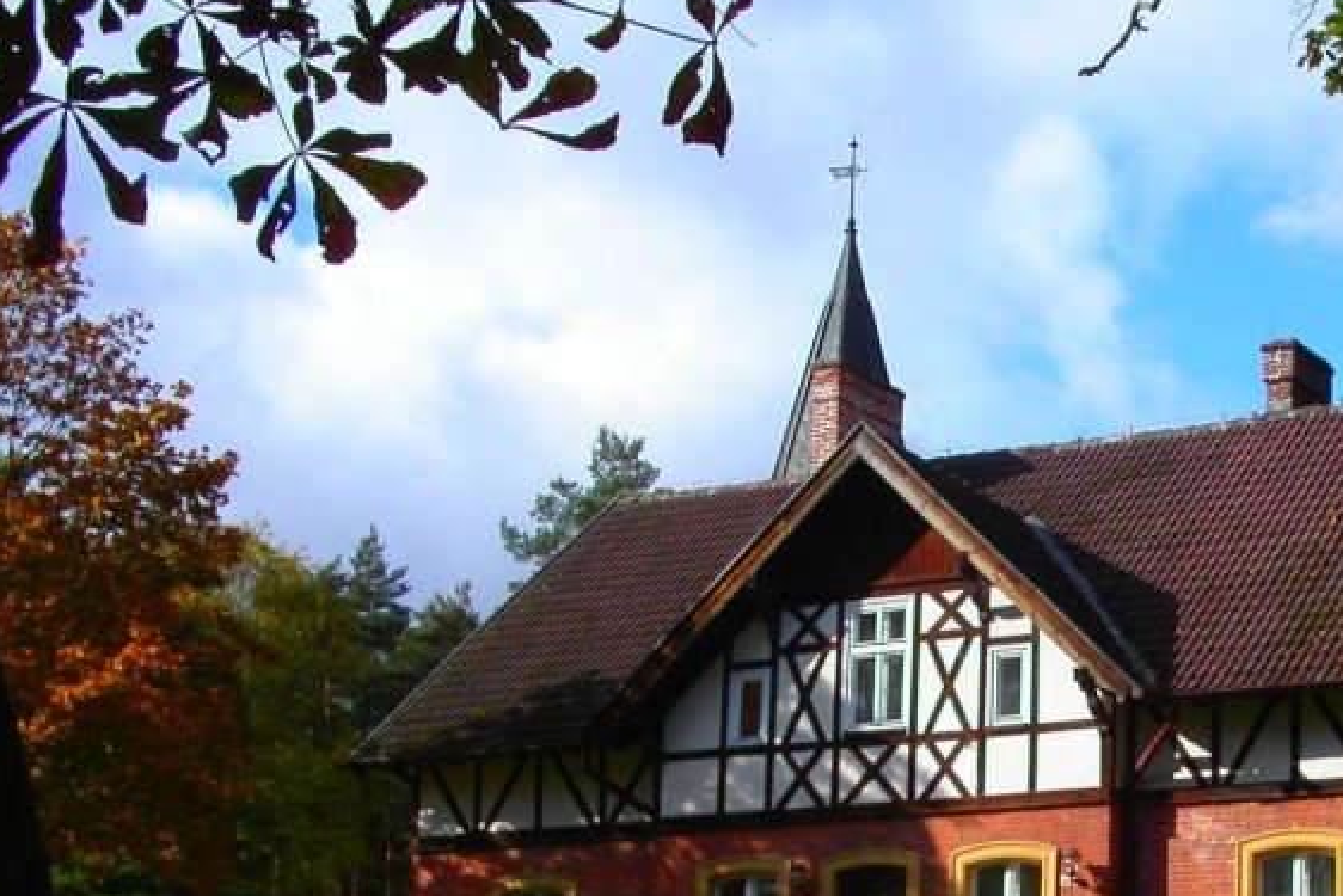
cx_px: 1097
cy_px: 765
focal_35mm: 72
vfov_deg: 18.7
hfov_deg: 27.4
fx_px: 2687
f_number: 8
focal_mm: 7.8
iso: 100
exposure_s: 1/250
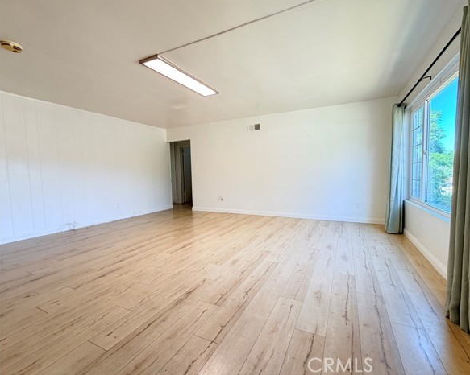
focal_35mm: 15
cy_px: 183
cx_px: 256
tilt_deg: -3.5
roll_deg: +1.2
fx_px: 209
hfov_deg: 96.6
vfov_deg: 84.0
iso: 160
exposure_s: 1/61
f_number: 2.2
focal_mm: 2.22
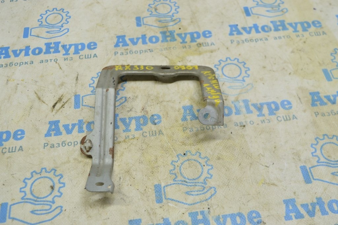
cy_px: 112
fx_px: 394
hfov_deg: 46.4
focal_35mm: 42
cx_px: 169
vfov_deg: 31.8
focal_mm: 28
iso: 400
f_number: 5.6
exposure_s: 1/30
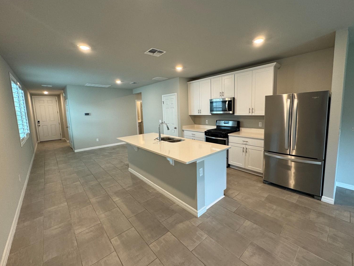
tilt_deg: -6.2
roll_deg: +2.8
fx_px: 153
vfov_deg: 81.7
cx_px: 185
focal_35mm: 15
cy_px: 129
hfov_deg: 98.1
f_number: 2.2
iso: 160
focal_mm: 2.22
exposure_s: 1/60
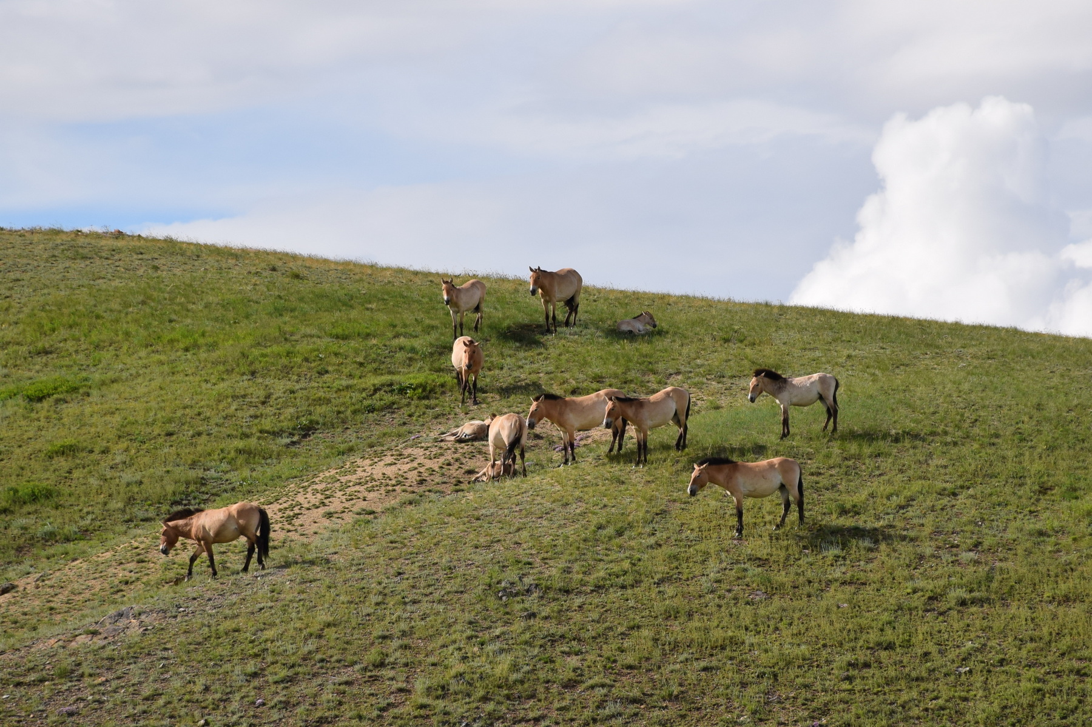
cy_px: 364
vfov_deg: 6.5
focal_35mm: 210
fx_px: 6366
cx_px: 546
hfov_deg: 9.8
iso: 200
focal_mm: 140
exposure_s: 1/1000
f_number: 8
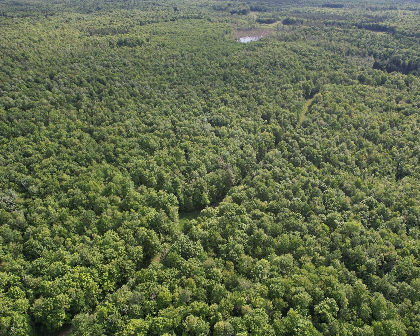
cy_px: 168
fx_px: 311
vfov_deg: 56.8
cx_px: 227
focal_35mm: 25
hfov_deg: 68.0
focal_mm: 8.38
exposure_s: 1/1000
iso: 100
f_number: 2.8
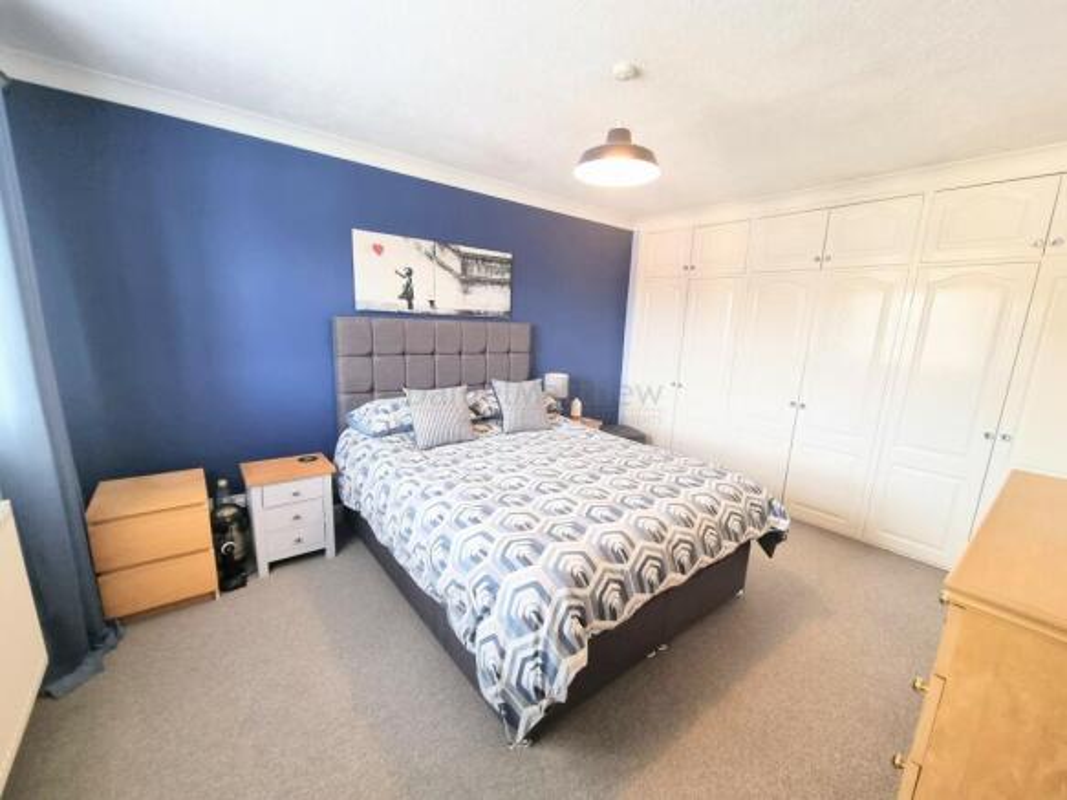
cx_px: 534
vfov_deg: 89.9
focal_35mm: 13
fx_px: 401
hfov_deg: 106.2
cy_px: 400
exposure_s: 1/50
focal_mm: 2.2
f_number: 2.2
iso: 200
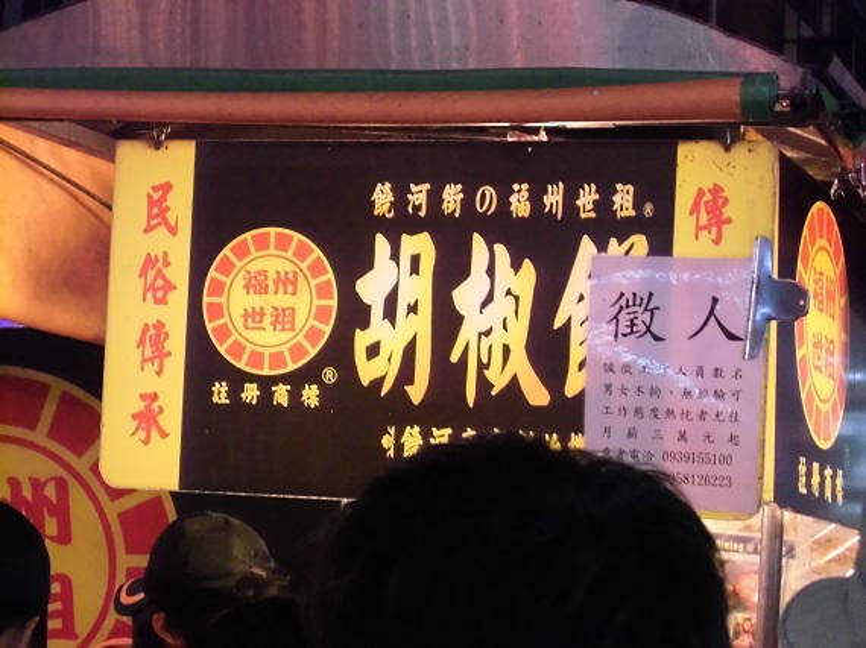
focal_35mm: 98
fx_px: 2451
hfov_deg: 20.0
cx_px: 433
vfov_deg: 15.1
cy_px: 324
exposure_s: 1/30
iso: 800
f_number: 5.5
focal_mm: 17.6
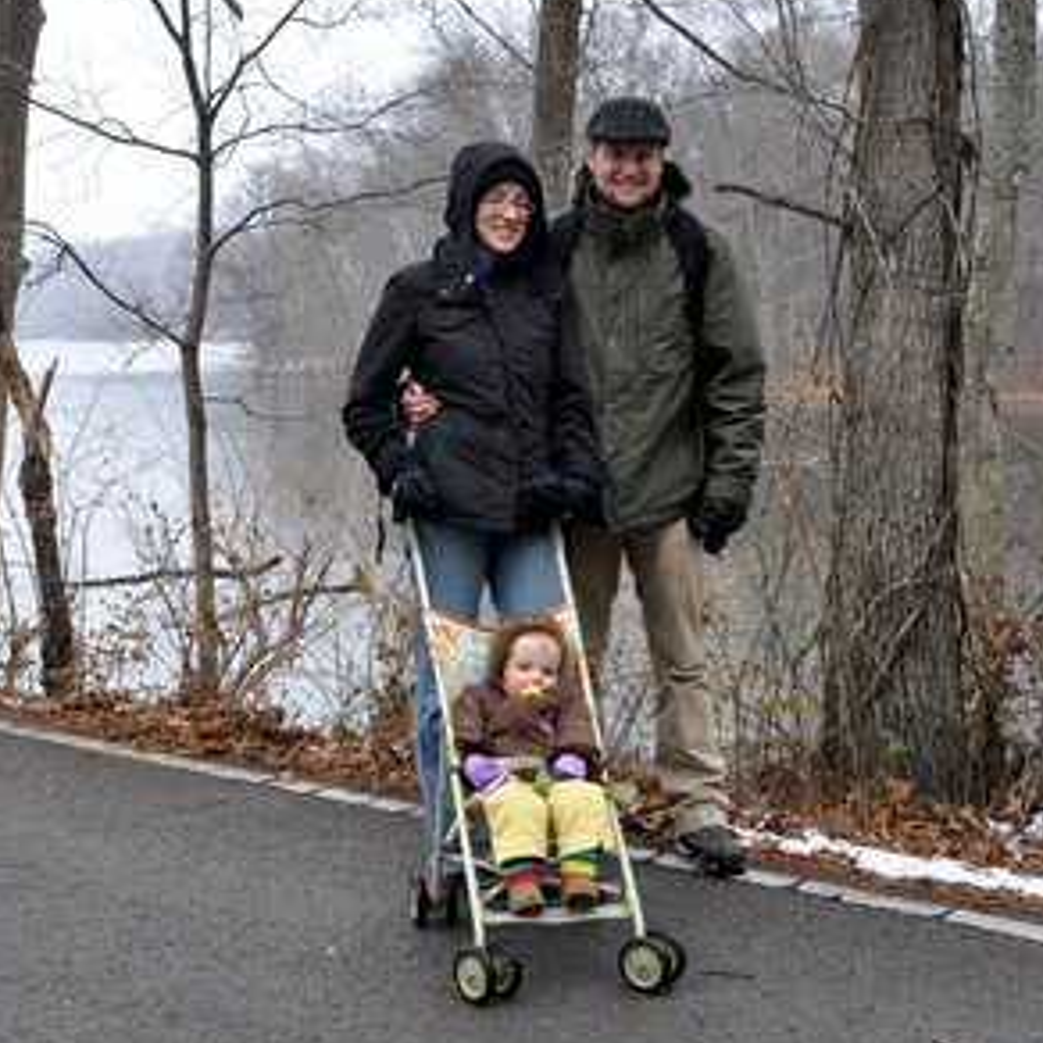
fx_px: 2079
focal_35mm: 61
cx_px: 396
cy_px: 539
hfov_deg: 28.1
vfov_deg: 28.2
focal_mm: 28
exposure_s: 1/80
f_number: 4.5
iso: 400
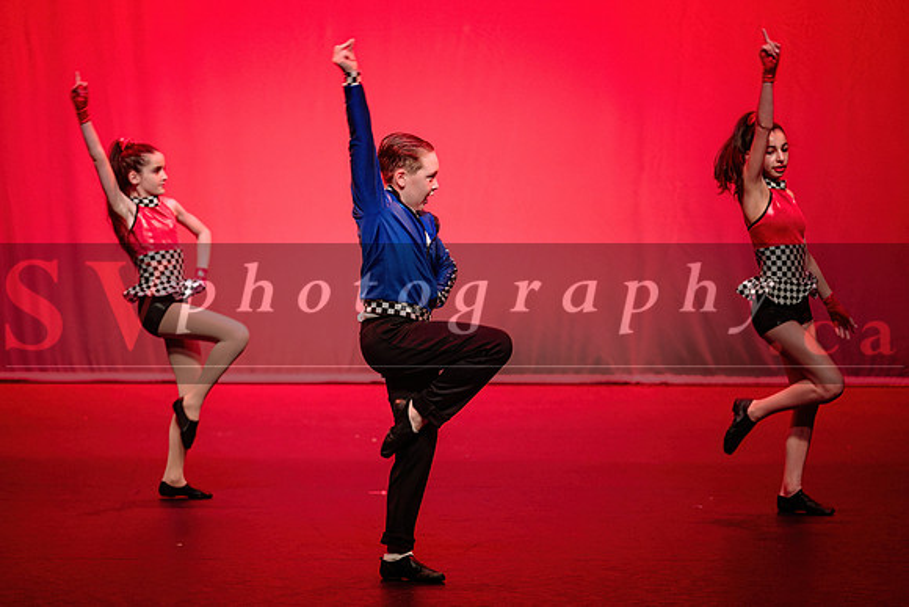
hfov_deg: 11.3
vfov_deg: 7.5
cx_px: 434
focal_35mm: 182
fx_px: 4602
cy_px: 322
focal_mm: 170
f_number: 2.8
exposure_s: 1/320
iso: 1250
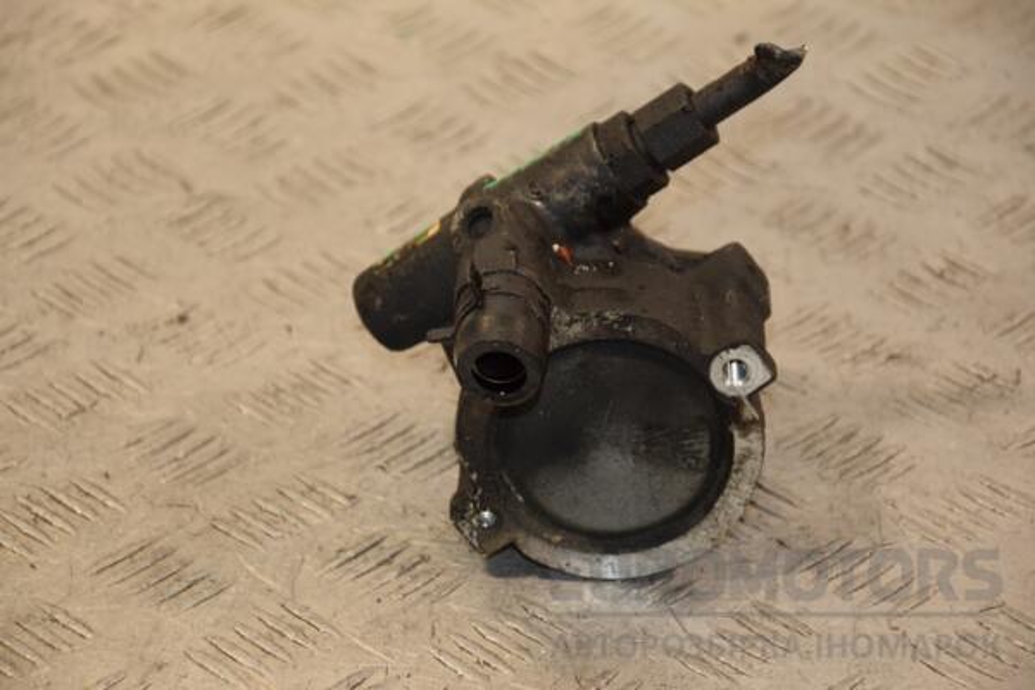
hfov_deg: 14.0
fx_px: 4226
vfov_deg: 9.3
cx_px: 518
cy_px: 345
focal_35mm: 147
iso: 800
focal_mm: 98
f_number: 5.6
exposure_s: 1/160
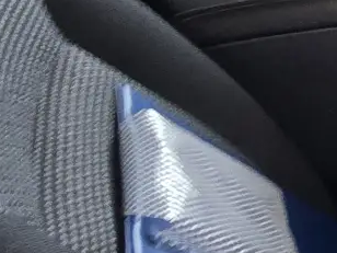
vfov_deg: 18.0
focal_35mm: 81
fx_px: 789
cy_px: 34
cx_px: 728
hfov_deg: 16.3
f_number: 2.2
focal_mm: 2.2
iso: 250
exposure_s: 1/50
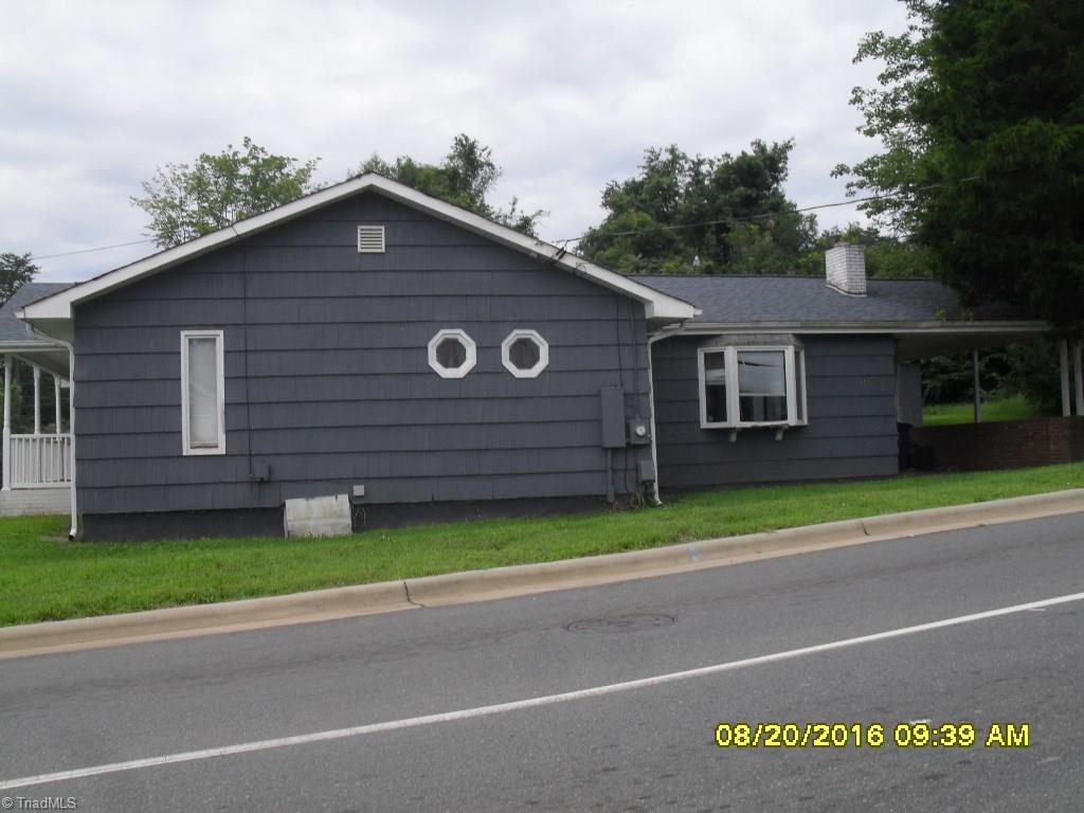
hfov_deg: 52.6
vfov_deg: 40.7
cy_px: 406
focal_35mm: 35
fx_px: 1096
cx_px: 542
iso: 100
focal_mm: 6.3
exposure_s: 1/90
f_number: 8.4
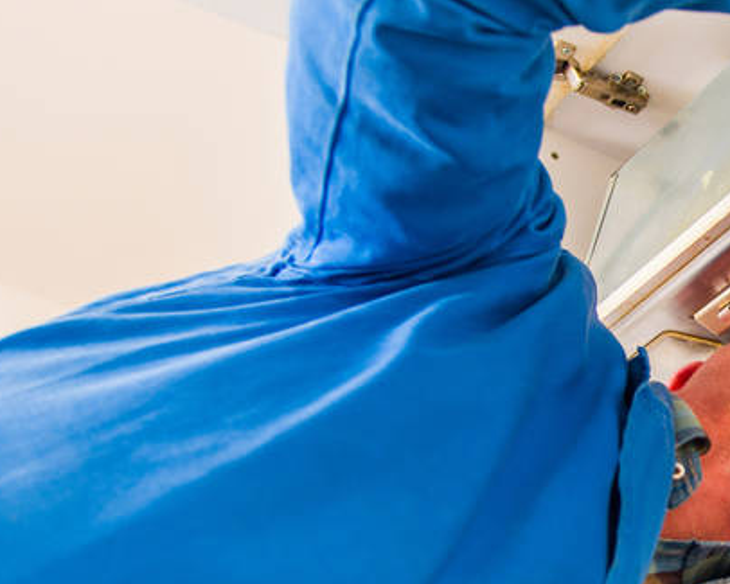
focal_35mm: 71
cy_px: 367
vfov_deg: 21.5
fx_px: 1534
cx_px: 806
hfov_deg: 24.9
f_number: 4
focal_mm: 30
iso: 200
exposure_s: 1/180
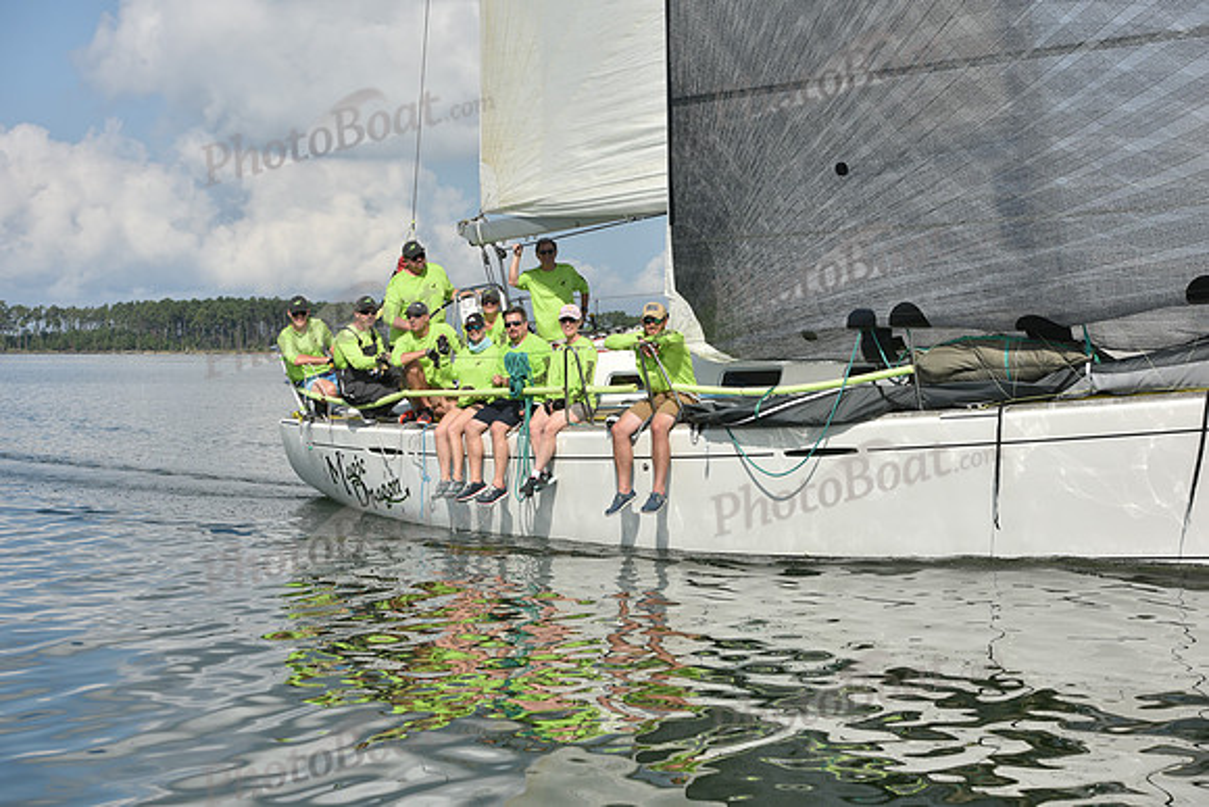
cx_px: 604
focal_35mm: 70
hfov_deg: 28.8
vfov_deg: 19.5
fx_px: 2351
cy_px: 404
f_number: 8
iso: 320
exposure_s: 1/2000
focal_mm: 70
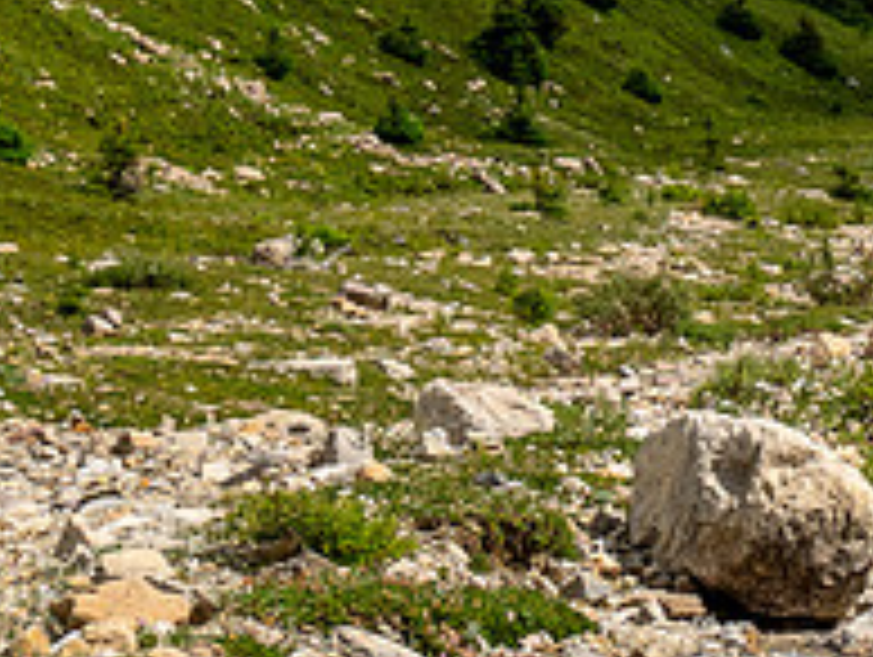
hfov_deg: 10.2
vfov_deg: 7.7
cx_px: 994
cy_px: -281
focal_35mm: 191
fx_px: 4823
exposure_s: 1/250
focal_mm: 32
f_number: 8
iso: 200
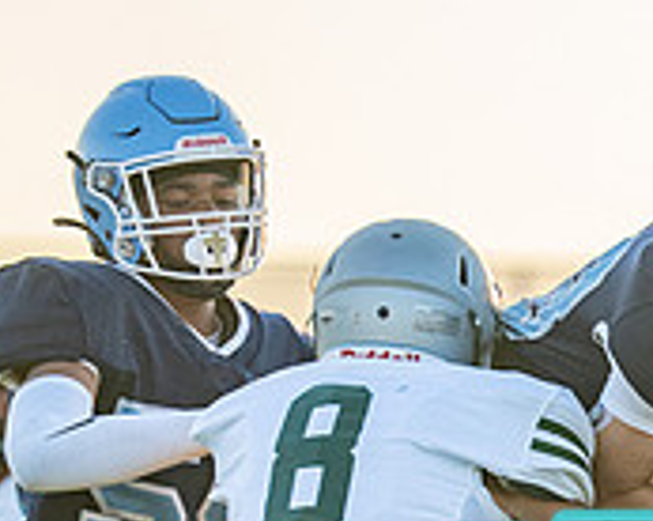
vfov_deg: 2.2
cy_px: 685
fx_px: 13706
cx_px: 886
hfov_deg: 2.7
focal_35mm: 710
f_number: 2.8
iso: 500
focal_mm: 168
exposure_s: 1/2500
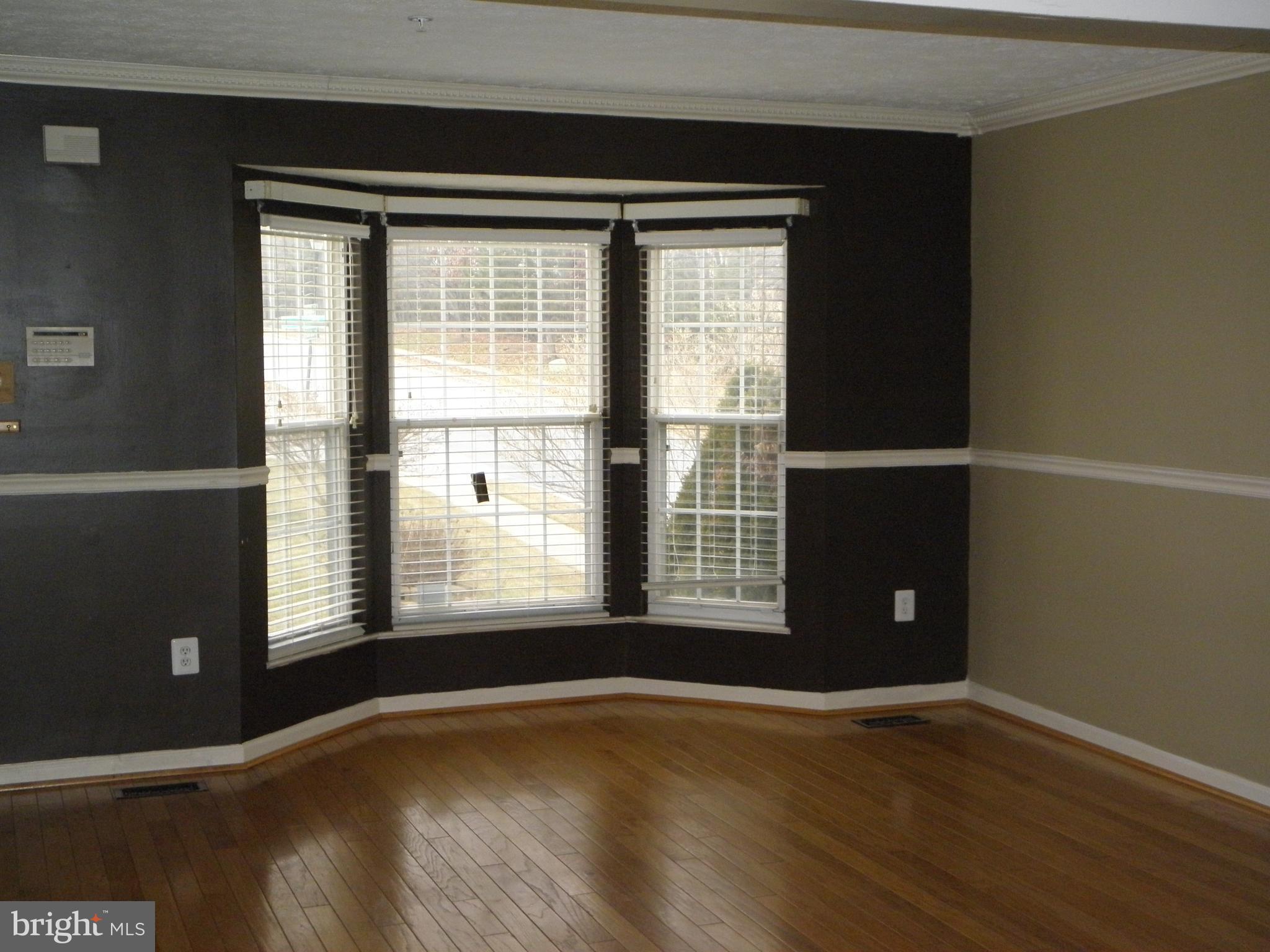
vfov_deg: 32.9
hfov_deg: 42.9
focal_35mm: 44
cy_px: 476
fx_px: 1614
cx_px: 635
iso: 320
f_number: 3.9
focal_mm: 7.9
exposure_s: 1/100
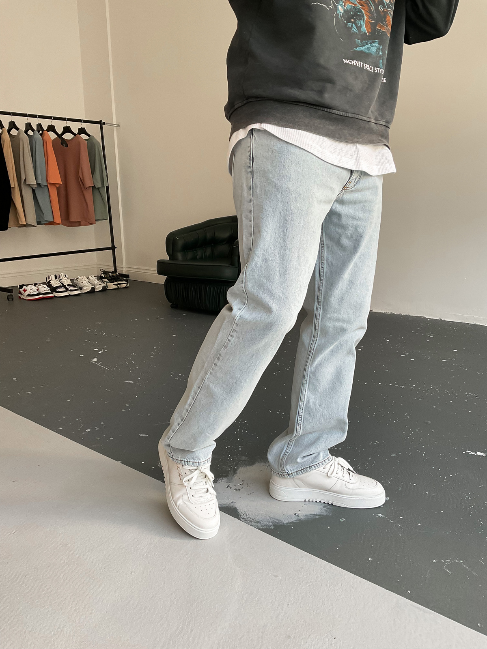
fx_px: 544
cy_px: 324
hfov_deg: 48.2
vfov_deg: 61.7
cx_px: 244
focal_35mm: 29
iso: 64
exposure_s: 1/120
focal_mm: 3
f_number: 1.8
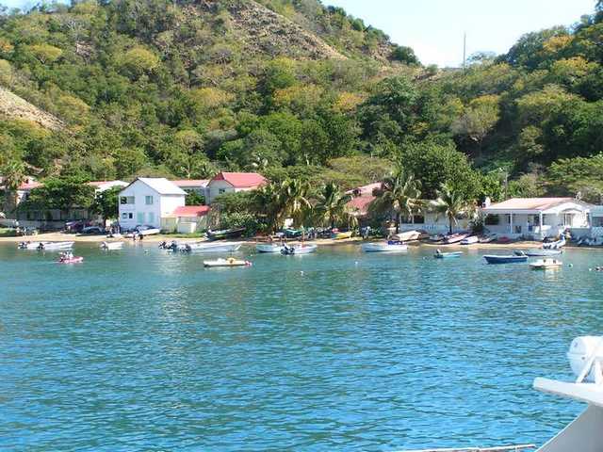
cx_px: 302
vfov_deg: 21.6
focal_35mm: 68
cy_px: 226
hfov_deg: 28.6
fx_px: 1185
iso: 50
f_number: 5
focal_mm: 10.5
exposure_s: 1/250
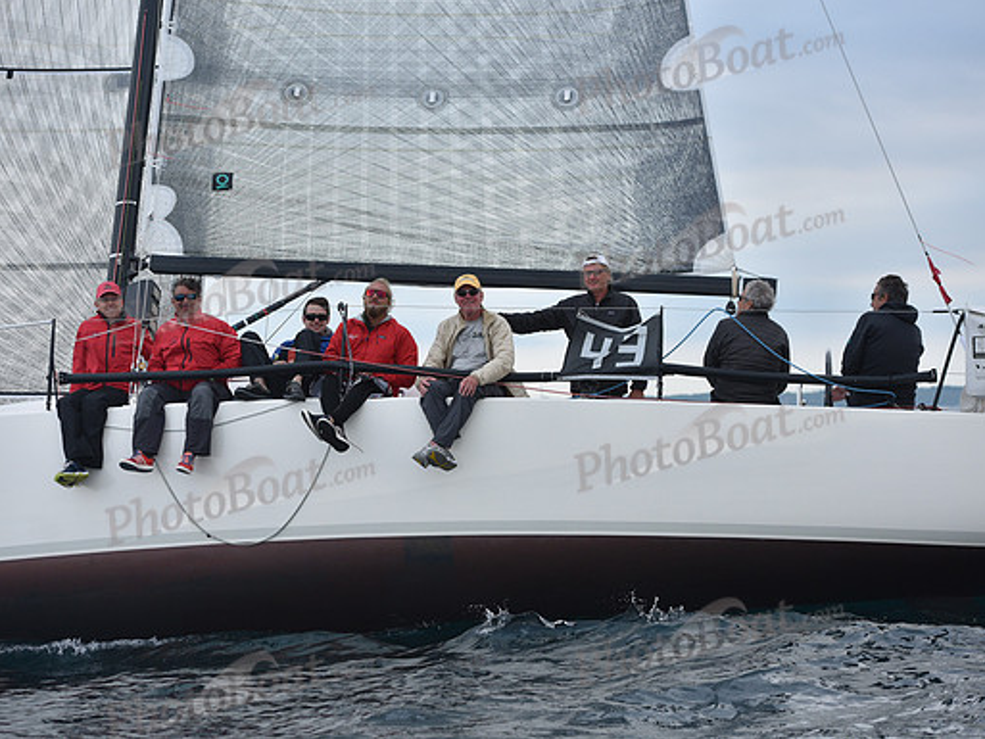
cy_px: 370
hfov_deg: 22.5
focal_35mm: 87
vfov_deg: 17.0
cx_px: 476
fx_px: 2476
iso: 400
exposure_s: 1/800
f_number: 4
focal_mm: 80
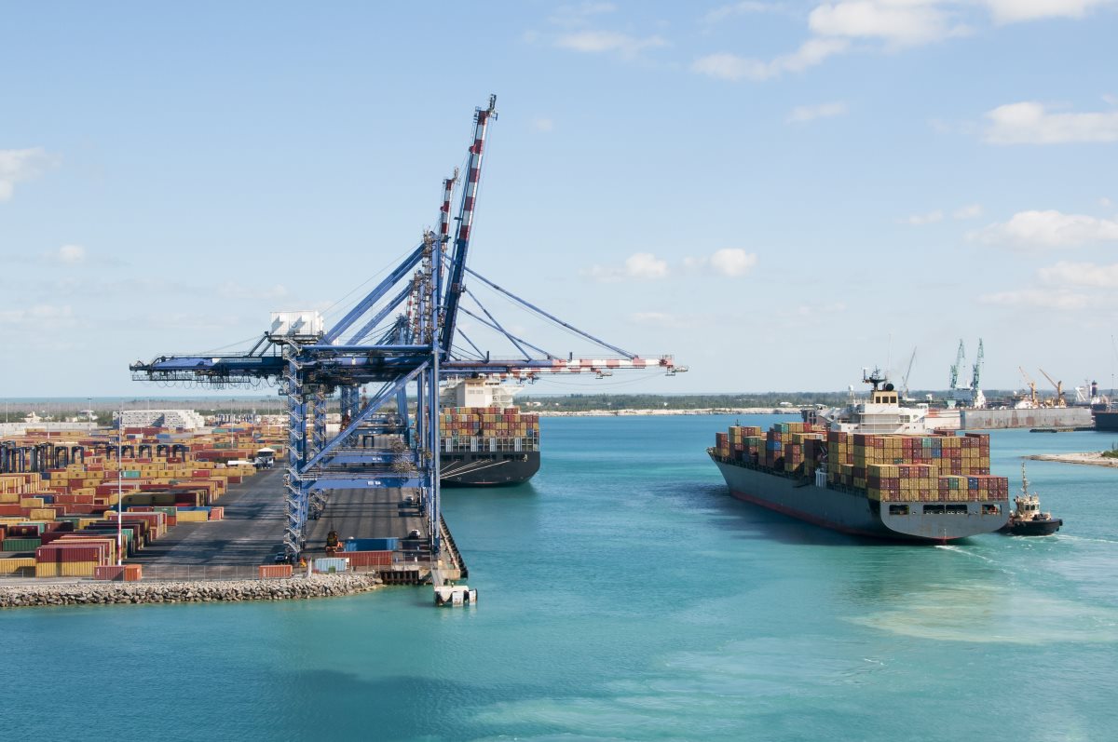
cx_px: 559
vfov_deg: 25.7
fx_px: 1628
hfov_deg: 37.9
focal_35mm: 52
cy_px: 371
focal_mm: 35
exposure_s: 1/500
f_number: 11
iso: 200
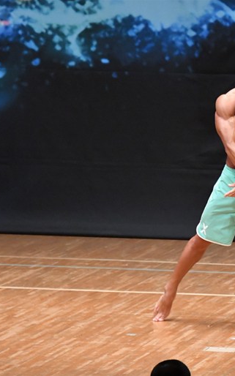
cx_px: 220
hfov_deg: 3.2
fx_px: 4255
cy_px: 188
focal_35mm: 415
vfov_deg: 5.1
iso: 8000
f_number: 5.6
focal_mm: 180
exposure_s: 1/400
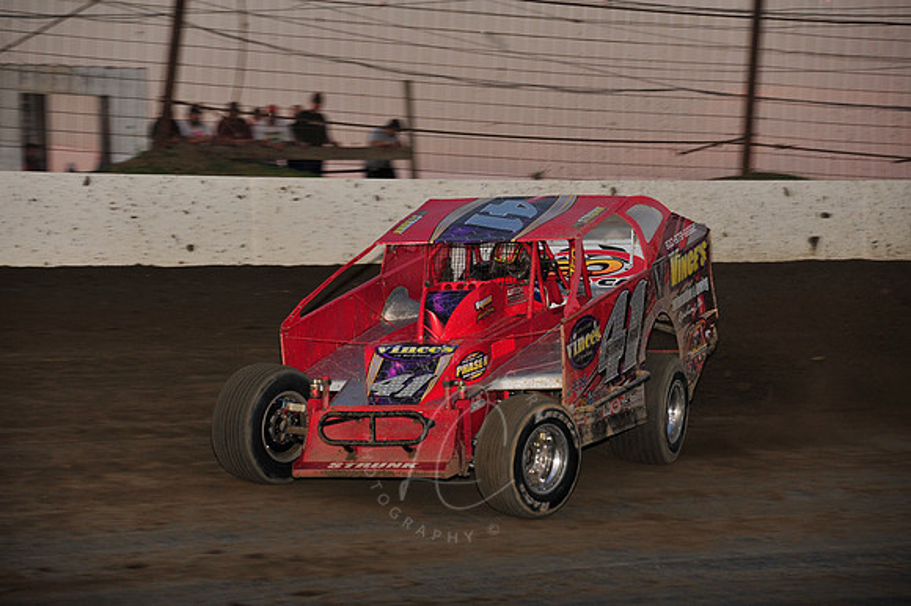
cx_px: 456
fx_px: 4679
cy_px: 303
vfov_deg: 7.4
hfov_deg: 11.1
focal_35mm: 185
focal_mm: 185
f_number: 7.1
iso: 1000
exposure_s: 1/320
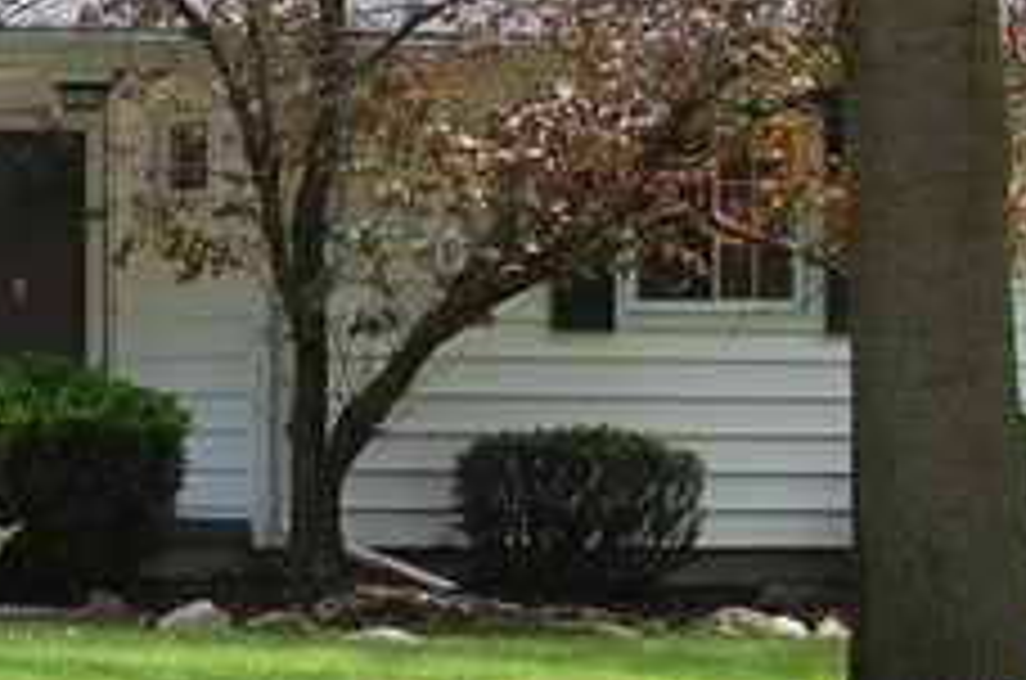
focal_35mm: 193
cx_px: -295
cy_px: 356
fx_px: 5500
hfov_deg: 10.4
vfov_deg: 7.1
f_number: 7.1
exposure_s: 1/200
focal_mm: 27
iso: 200
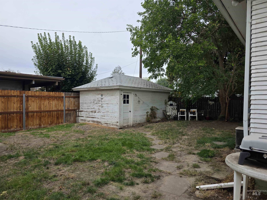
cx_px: 134
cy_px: 100
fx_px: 177
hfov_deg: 73.9
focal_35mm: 23
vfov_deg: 58.9
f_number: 1.7
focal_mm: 6.3
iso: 80
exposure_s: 1/2240
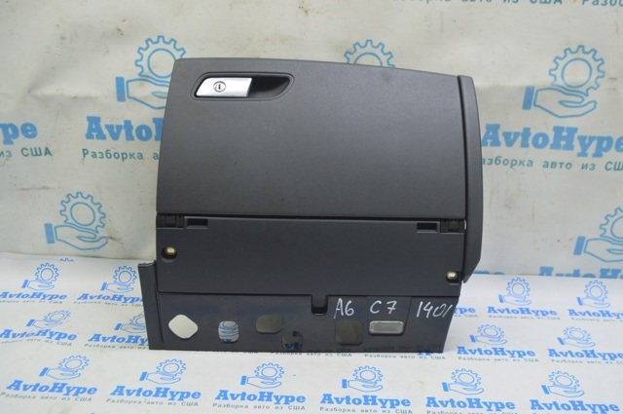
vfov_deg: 39.9
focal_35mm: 33
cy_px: 207
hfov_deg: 57.3
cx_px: 312
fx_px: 570
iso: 400
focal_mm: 22
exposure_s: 1/20
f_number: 5.6
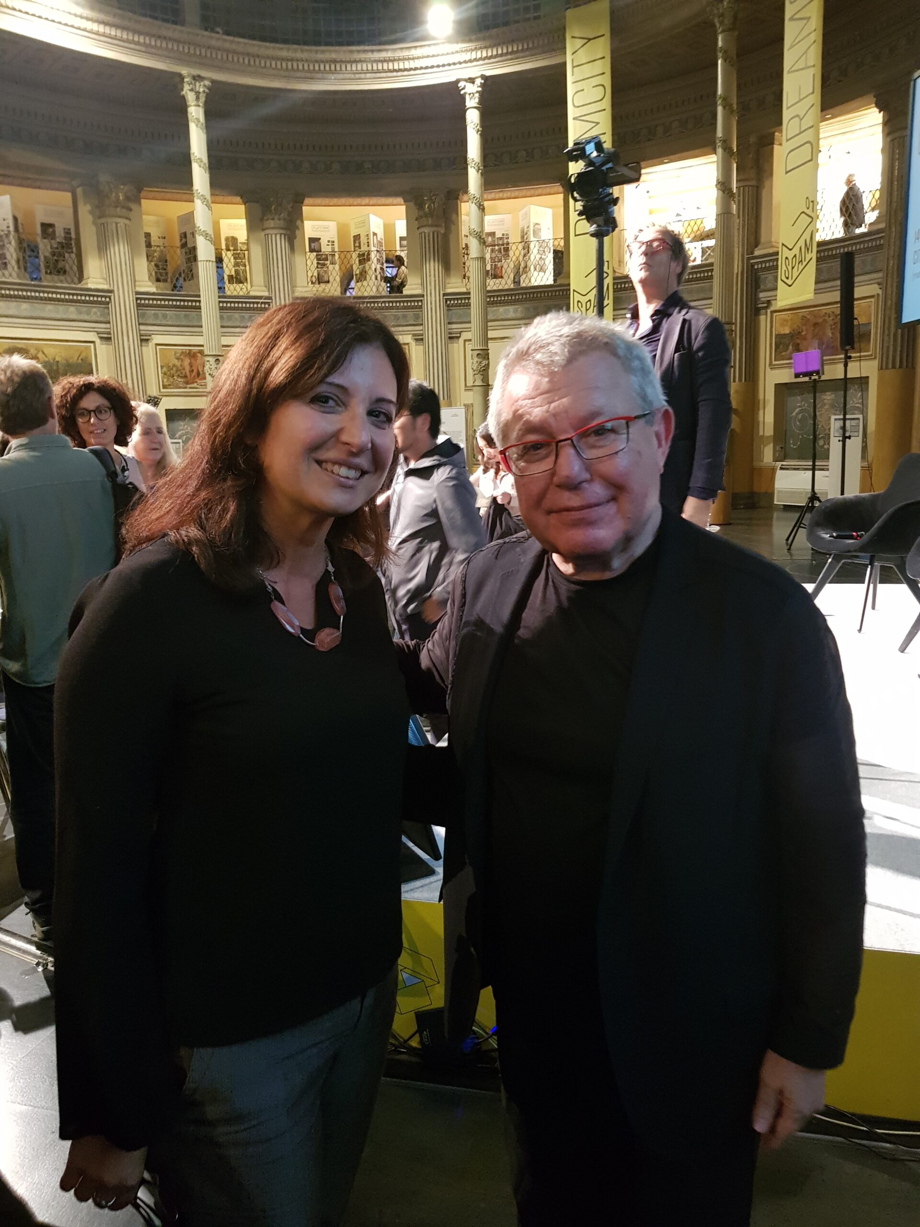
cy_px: 614
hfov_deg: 53.1
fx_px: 921
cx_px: 460
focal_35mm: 26
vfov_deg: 67.3
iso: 320
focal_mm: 4.3
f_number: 1.7
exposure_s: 1/10
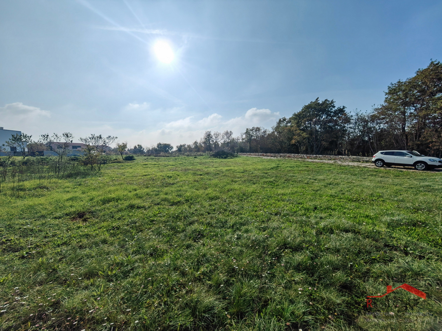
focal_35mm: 13
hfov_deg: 106.2
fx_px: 166
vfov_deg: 89.9
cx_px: 221
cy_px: 166
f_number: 2.2
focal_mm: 1.76
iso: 50
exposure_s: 1/8065
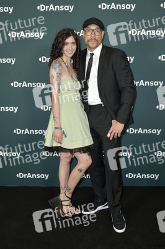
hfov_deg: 37.8
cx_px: 82
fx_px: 241
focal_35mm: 35
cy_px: 124
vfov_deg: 54.5
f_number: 6.3
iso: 1250
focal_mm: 35
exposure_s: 1/250
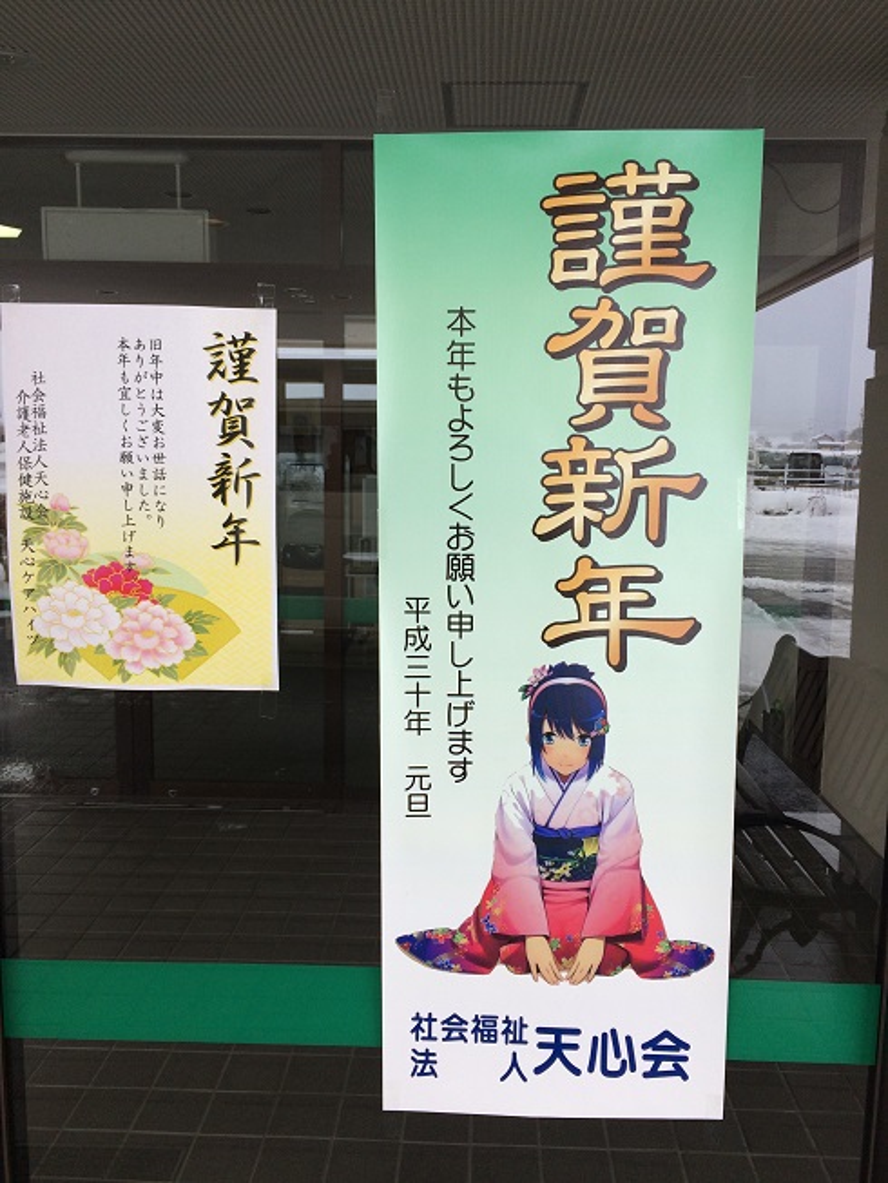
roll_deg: +0.2
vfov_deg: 61.7
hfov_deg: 48.2
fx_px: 992
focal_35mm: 29
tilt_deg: -9.0
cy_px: 592
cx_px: 444
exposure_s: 1/205
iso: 32
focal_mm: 4.15
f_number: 2.2
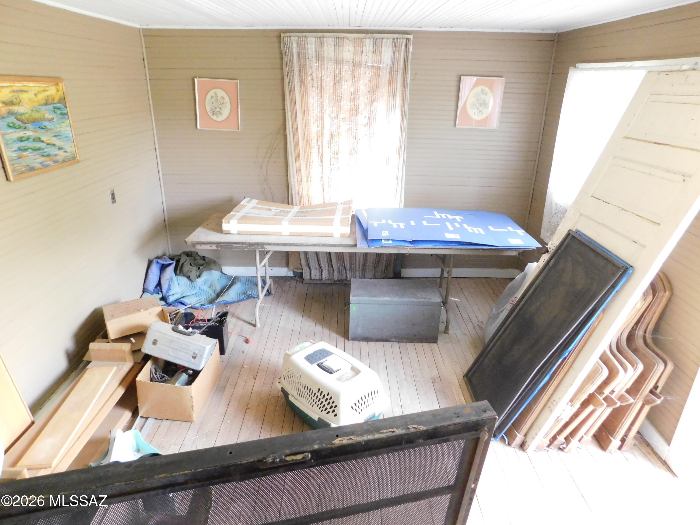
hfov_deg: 73.9
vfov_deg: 58.9
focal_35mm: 23
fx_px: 465
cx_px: 350
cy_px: 262
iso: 800
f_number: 3
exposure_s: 1/50
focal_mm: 4
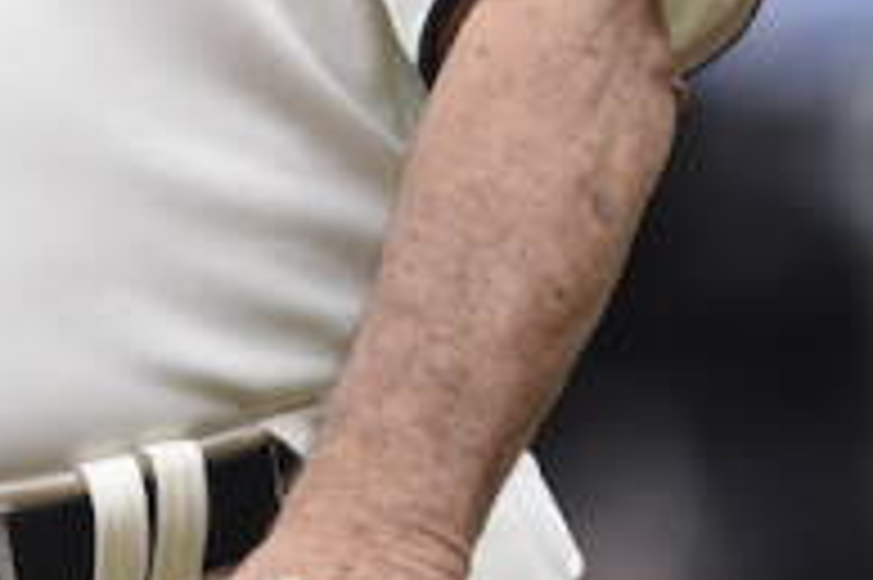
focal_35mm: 2116
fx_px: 51268
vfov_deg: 0.6
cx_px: -194
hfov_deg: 1.0
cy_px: -414
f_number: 3.5
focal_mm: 400
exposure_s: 1/1250
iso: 320
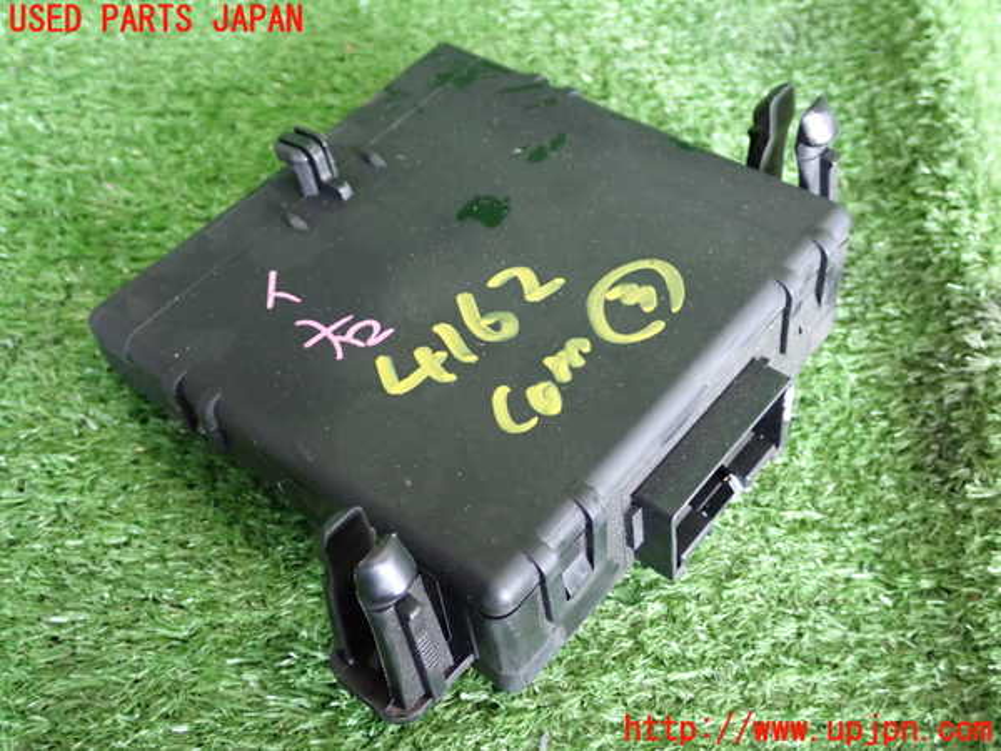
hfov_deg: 45.8
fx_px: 1186
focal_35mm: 41
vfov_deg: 35.1
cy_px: 376
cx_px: 500
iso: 1000
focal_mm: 7.31
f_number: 2.8
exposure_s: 1/25
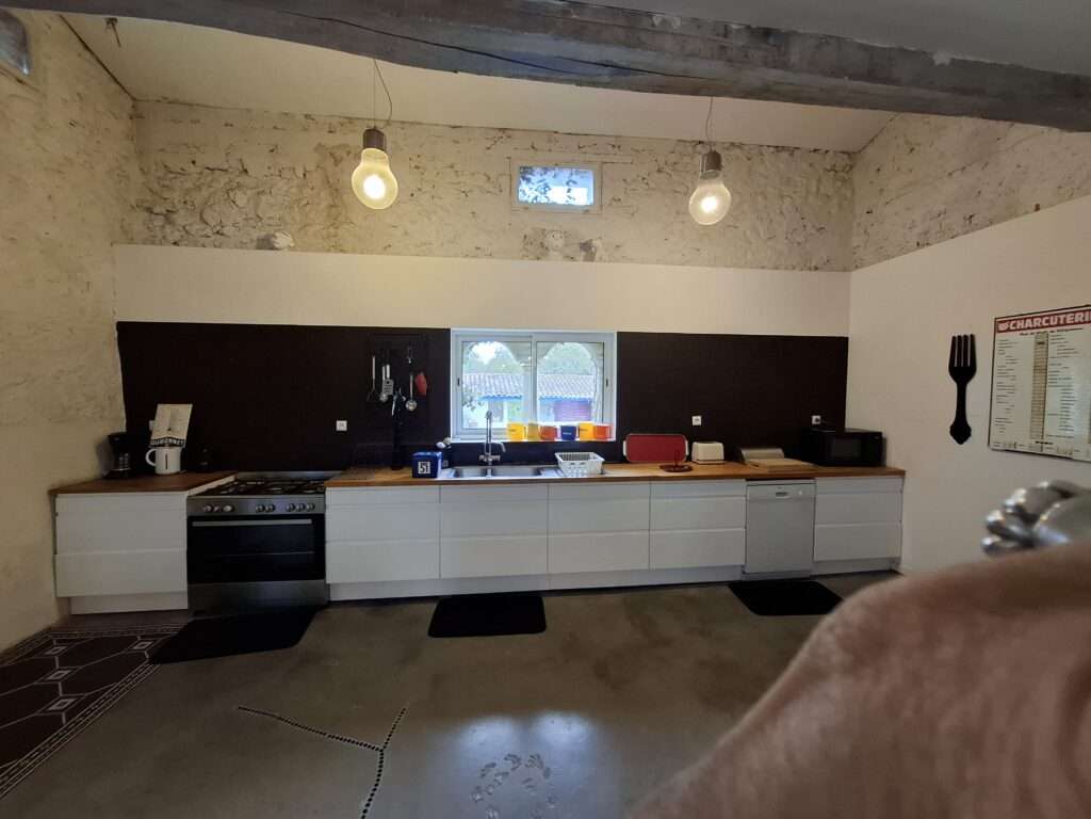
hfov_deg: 106.2
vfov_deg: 89.9
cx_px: 546
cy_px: 410
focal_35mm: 13
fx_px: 410
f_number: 2.2
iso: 160
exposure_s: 1/33
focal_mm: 1.74
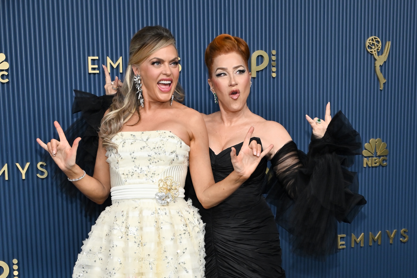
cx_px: 208
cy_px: 139
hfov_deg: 46.4
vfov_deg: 31.9
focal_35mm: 42
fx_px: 486
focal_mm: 42
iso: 1000
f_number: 6.3
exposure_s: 1/200
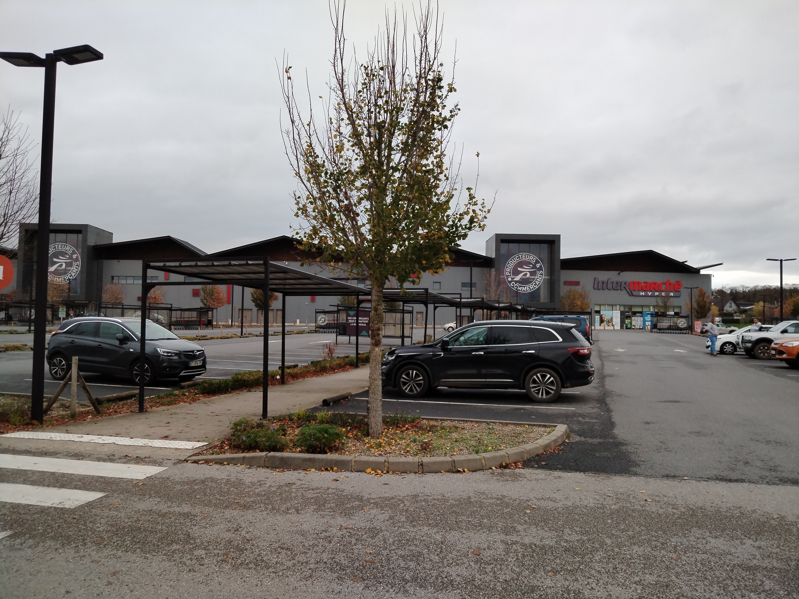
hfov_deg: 67.3
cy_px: 300
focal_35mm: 26
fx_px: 600
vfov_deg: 53.1
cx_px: 400
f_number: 1.8
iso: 100
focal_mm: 4.25
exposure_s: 1/169
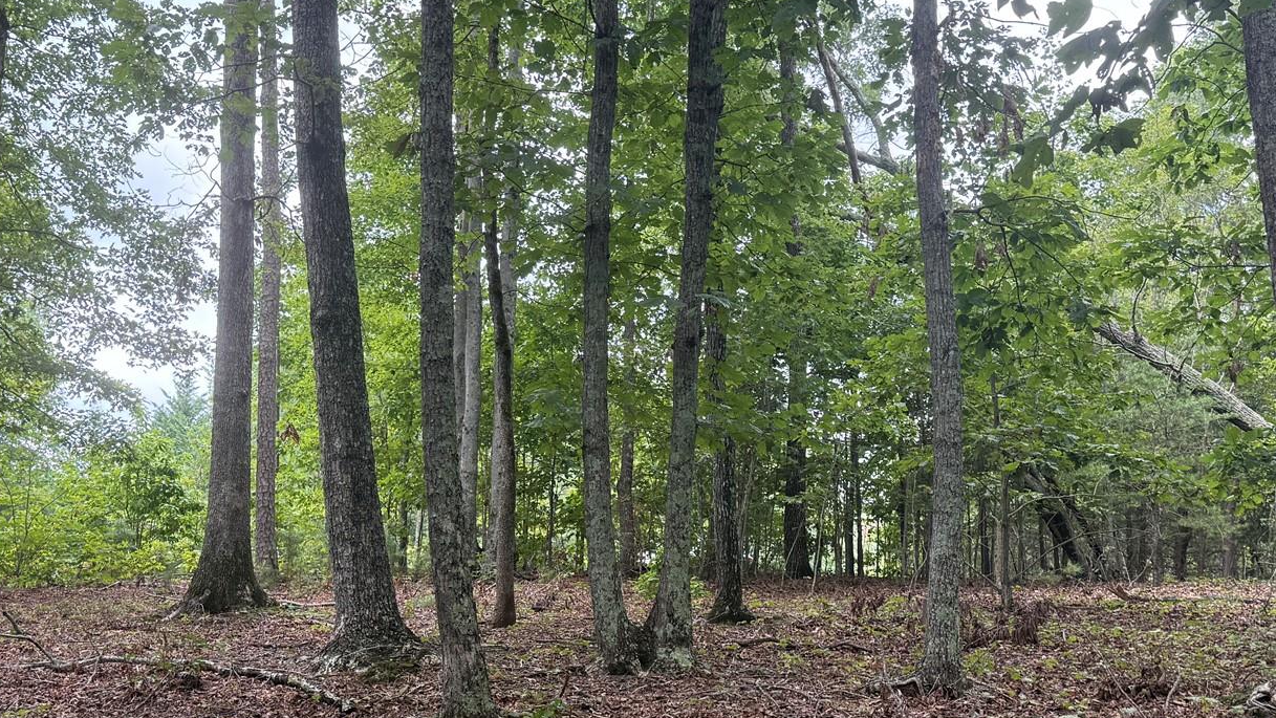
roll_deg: -2.9
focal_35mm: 44
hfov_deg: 46.3
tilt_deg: +5.9
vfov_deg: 26.8
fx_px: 1489
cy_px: 528
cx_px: 556
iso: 100
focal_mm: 6.76
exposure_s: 1/287
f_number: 1.78
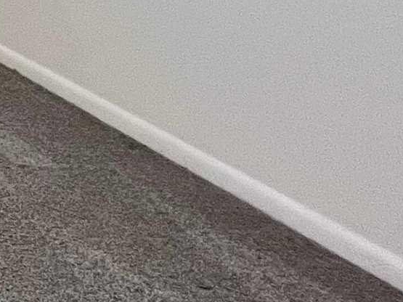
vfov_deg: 17.6
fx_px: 838
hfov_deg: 15.5
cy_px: -192
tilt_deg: -4.8
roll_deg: +1.2
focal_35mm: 72
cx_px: -542
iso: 250
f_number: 1.8
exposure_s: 1/120
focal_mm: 1.57
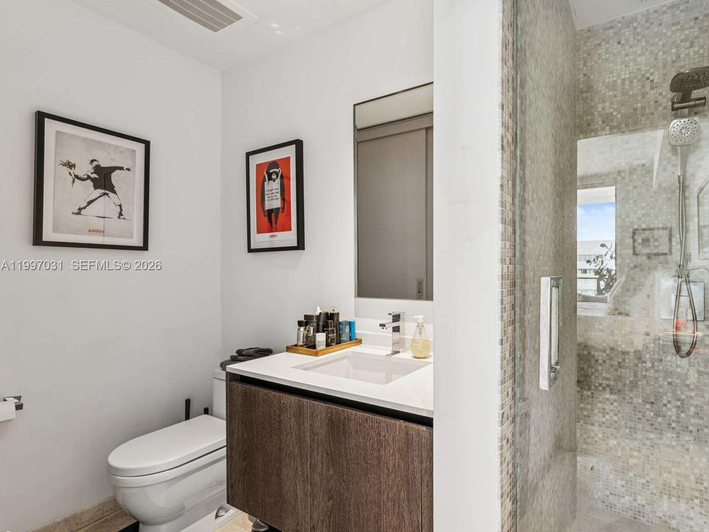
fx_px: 367
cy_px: 266
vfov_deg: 71.9
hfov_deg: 87.2
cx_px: 416
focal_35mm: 18
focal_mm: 15.8
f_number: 10
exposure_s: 1/1.25
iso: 320
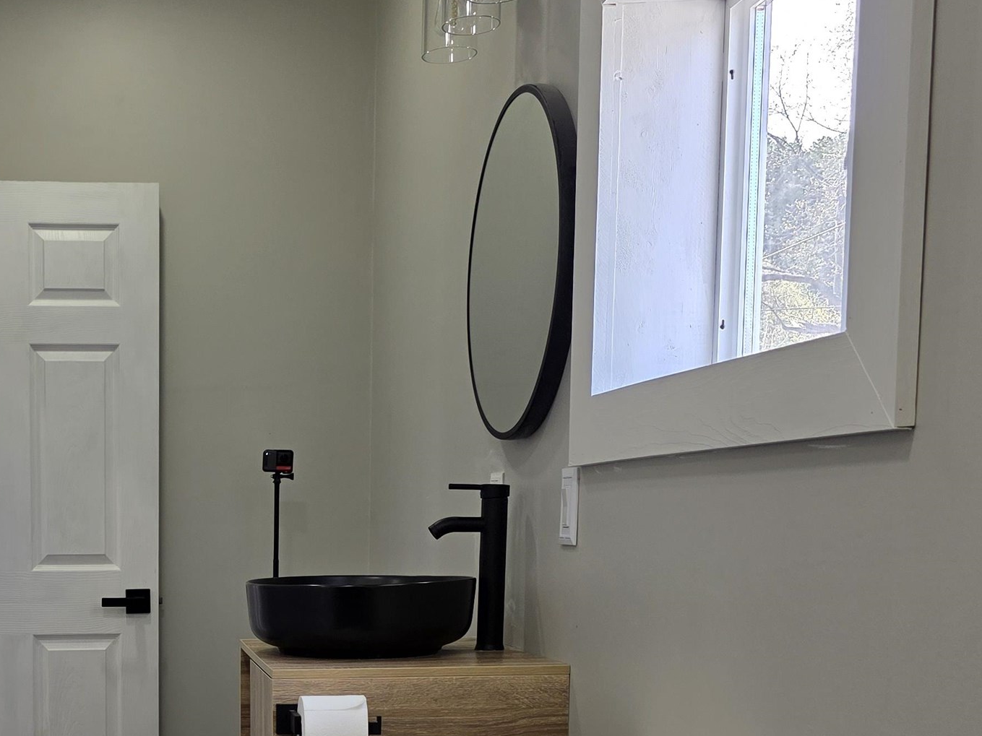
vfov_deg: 26.9
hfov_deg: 34.6
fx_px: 1475
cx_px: 85
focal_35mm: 52
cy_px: 686
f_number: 1.7
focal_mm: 6.3
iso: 50
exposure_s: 1/120
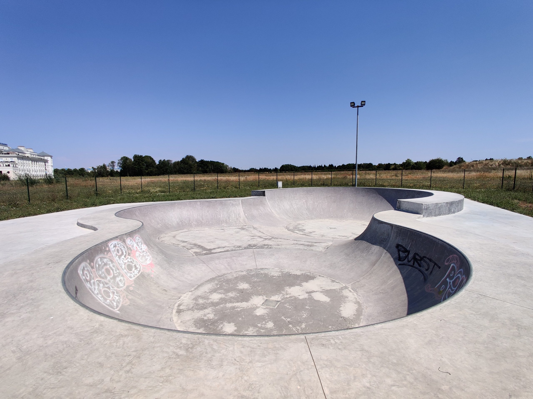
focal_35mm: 13
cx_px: 266
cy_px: 200
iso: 125
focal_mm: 2.25
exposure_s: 1/1497
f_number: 2.2
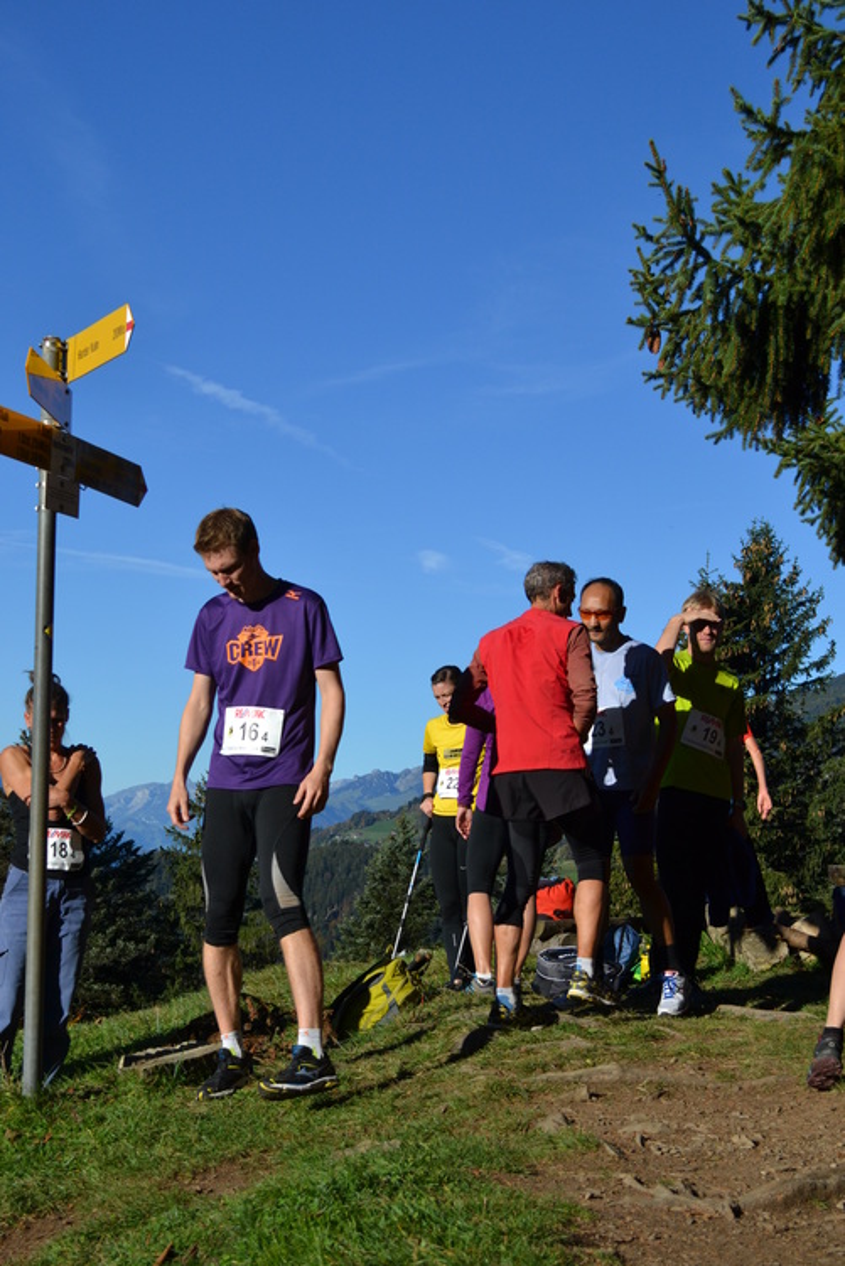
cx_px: 422
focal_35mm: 54
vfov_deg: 36.9
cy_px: 633
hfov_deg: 25.1
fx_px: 1900
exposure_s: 1/2000
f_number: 7.1
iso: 400
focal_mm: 36
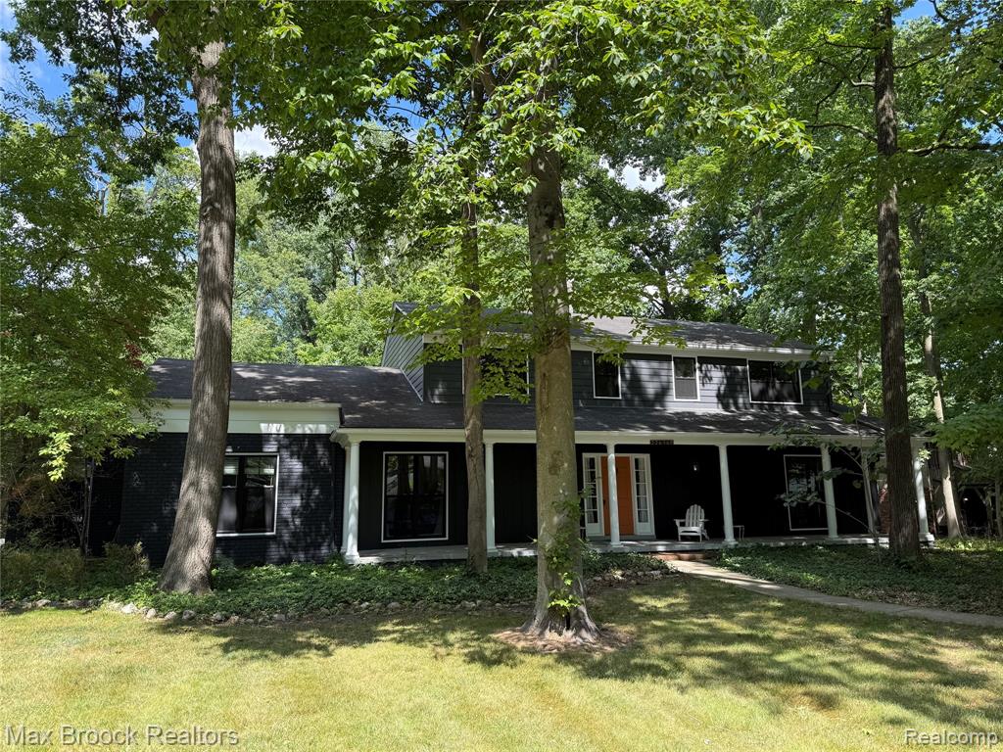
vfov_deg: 56.8
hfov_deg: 71.6
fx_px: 695
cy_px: 376
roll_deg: +0.9
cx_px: 502
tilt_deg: +10.7
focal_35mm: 24
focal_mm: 6.76
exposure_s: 1/772
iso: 80
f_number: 1.78
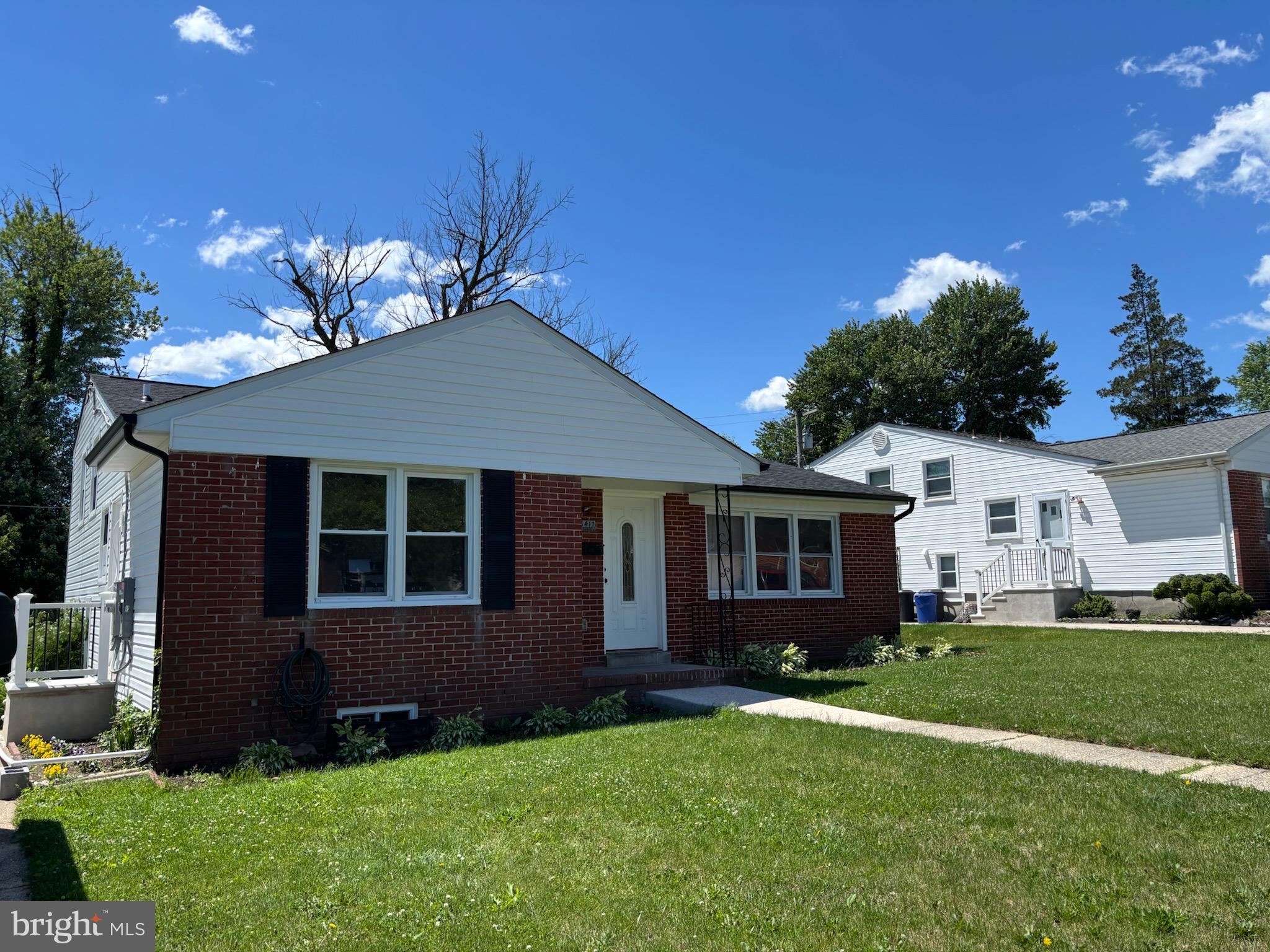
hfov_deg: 67.3
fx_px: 954
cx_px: 635
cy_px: 476
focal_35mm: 26
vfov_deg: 53.1
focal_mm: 5.96
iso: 50
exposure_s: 1/3021
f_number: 1.6
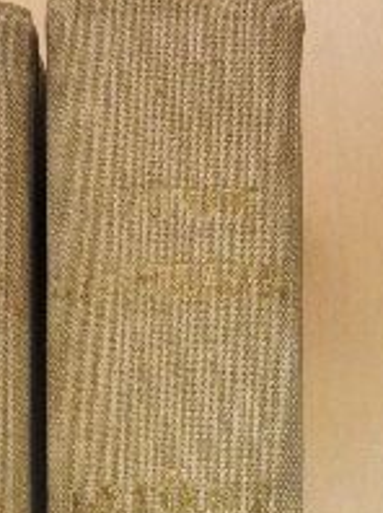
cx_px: 91
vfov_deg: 11.9
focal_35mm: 162
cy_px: 671
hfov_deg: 9.1
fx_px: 2395
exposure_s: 1/60
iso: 1000
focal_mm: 9
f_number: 4
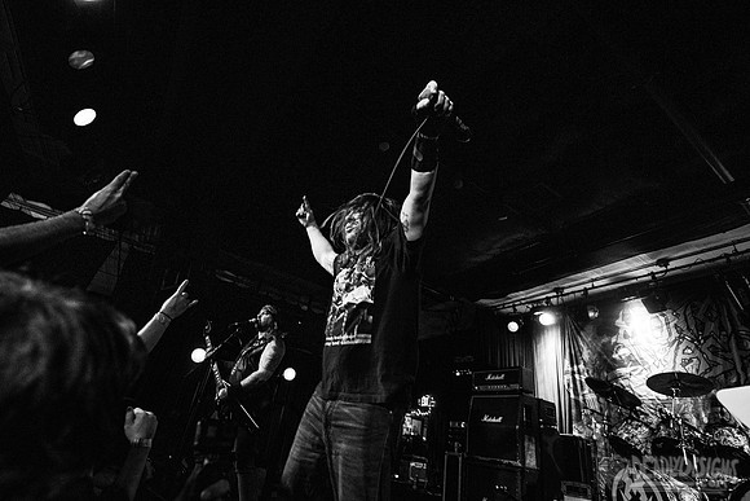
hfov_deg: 90.0
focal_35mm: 18
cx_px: 375
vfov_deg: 67.4
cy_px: 250
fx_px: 375
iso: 3200
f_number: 3.2
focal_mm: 18
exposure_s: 1/100
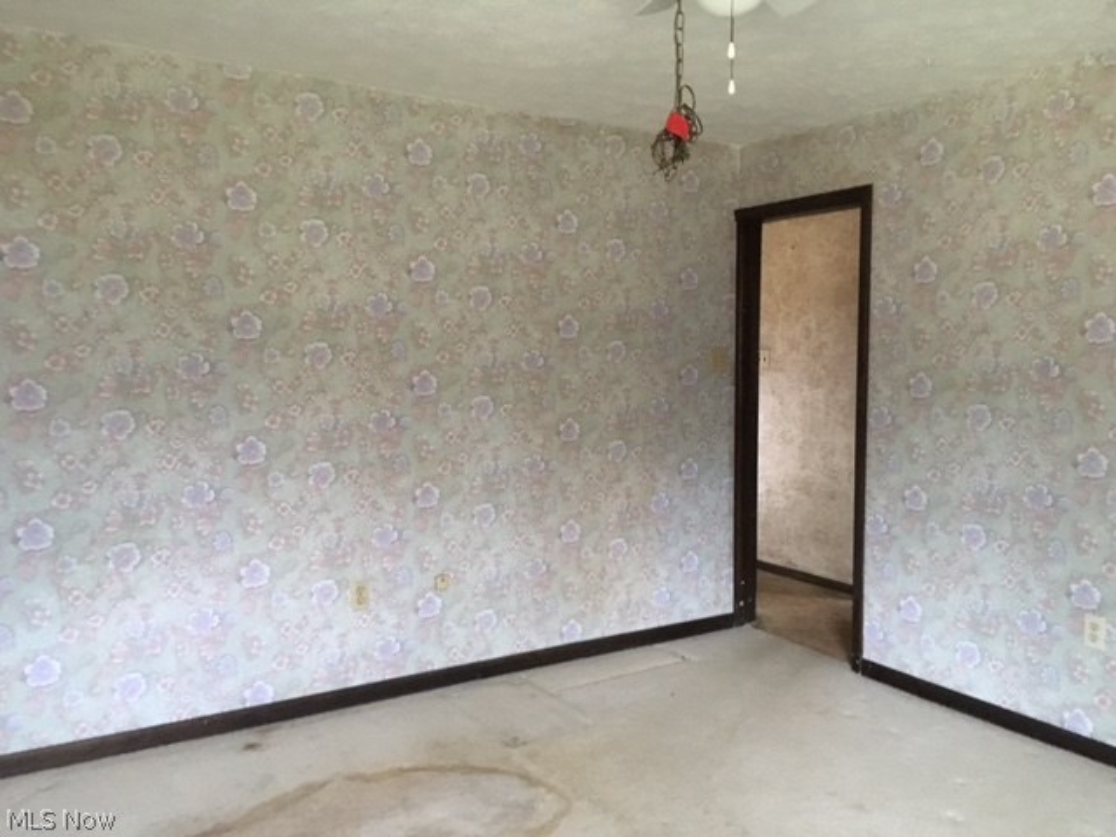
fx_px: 935
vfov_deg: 48.2
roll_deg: +0.2
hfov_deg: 61.7
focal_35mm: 29
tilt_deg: -3.2
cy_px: 418
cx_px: 558
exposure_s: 1/15
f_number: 2.2
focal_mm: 4.15
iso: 250
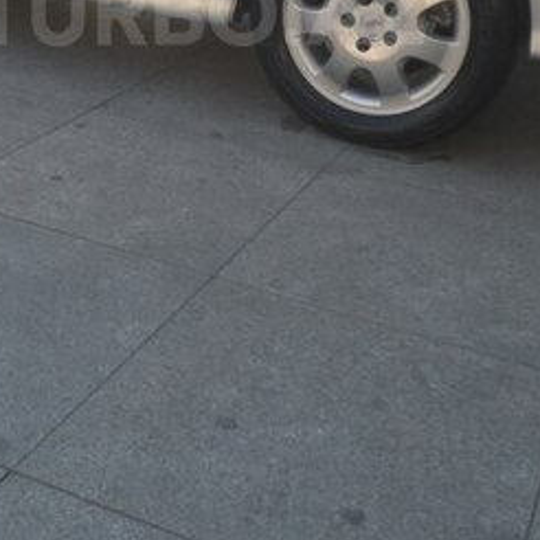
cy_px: 12
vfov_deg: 28.4
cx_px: 200
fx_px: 1006
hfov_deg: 29.9
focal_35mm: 57
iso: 80
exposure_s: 1/125
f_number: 3.2
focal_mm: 4
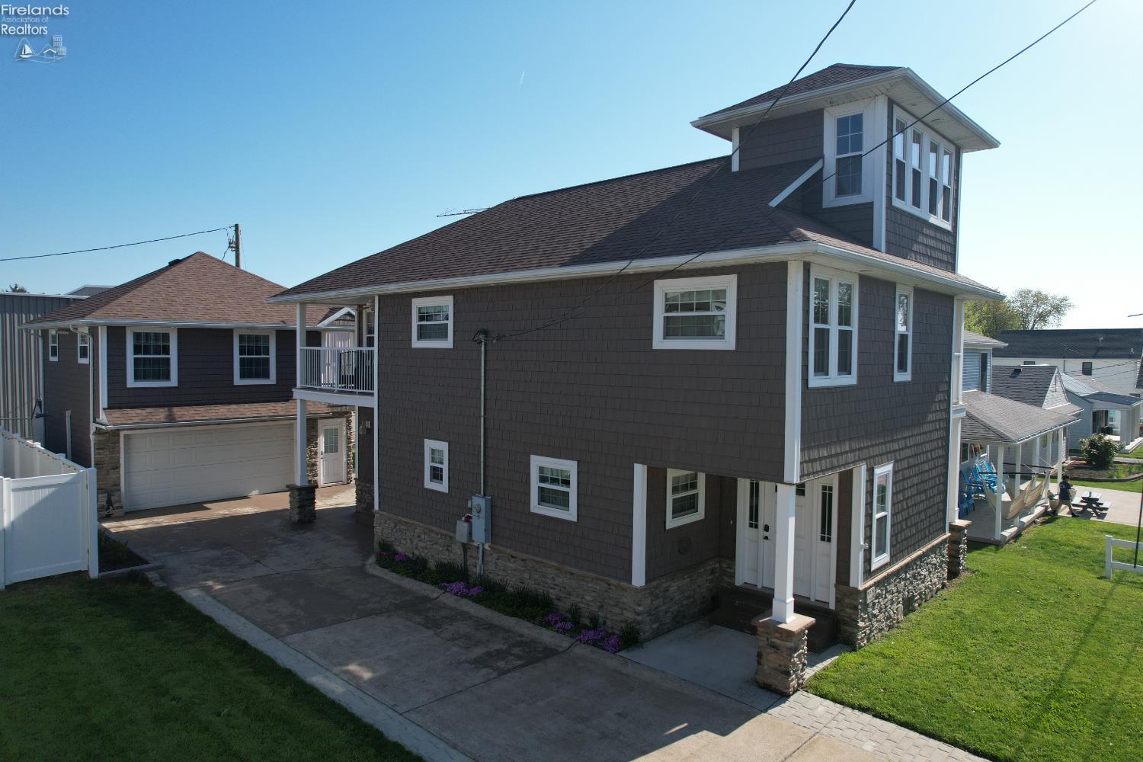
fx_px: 698
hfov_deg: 78.6
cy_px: 381
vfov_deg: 57.2
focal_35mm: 22
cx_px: 572
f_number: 2.8
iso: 100
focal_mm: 8.38
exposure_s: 1/1600
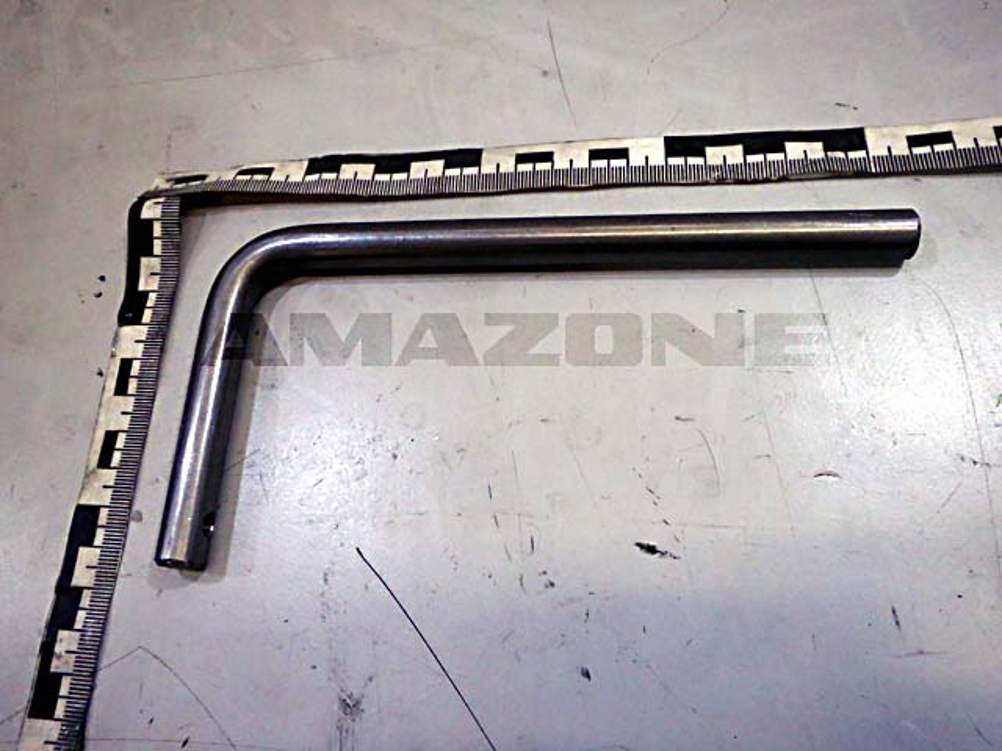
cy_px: 376
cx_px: 501
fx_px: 810
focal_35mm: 28
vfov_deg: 49.7
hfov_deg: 63.4
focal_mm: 5
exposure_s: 1/250
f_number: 3.9
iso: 800
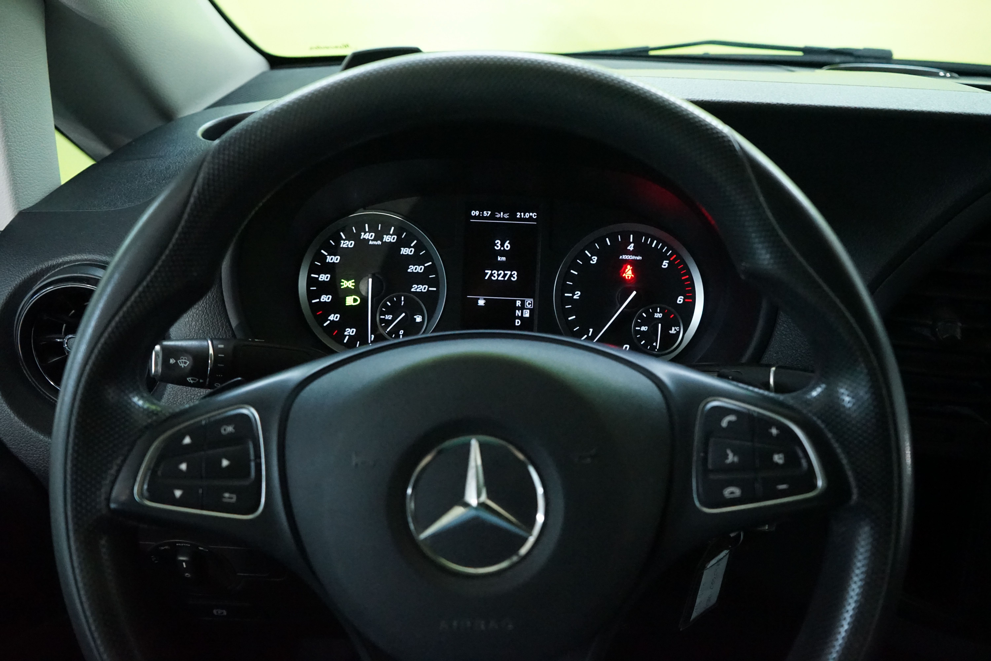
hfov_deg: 57.2
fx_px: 908
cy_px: 330
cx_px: 496
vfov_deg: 40.0
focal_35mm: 33
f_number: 5.6
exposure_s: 1/40
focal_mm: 33
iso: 8000
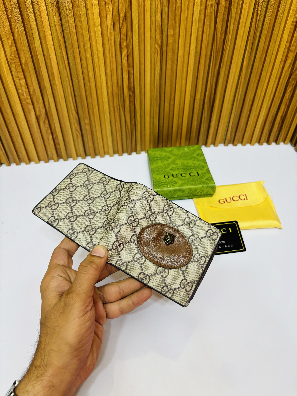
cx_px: 148
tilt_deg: -44.2
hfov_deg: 53.1
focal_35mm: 26
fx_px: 297
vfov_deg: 67.3
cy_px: 198
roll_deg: -1.0
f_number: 1.6
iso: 125
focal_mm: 5.96
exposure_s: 1/100
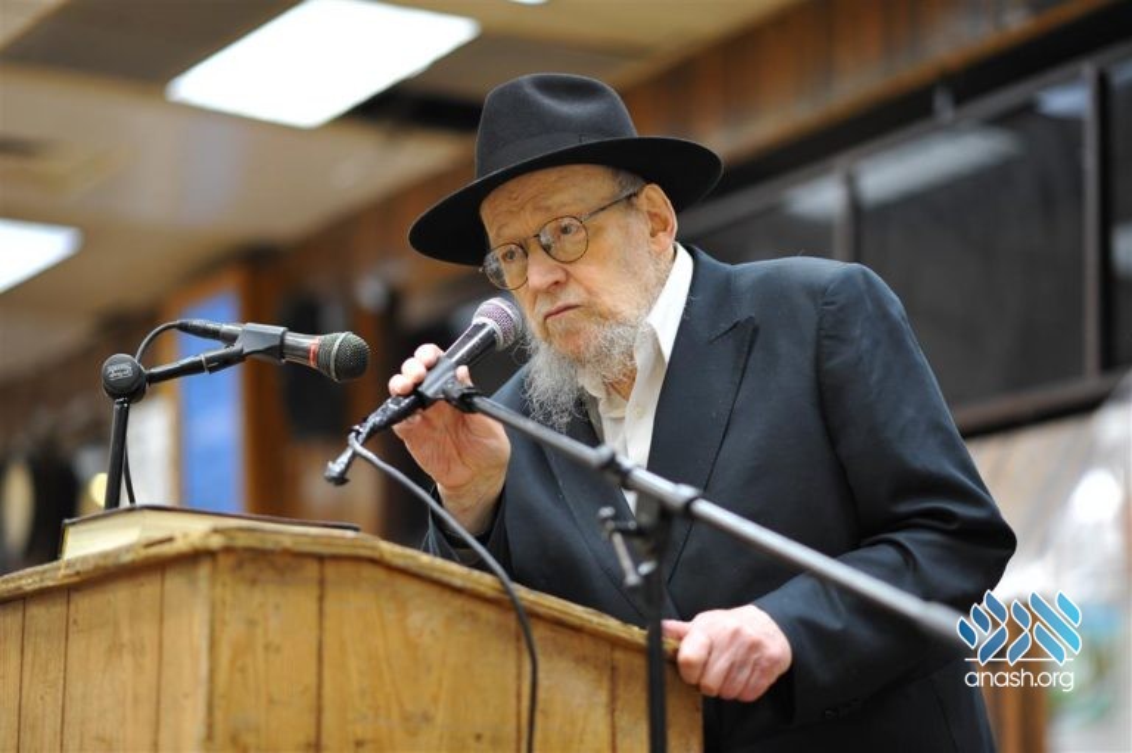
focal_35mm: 85
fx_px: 2671
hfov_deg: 23.9
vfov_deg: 16.1
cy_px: 376
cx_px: 566
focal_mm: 85
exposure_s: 1/160
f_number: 2
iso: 1000
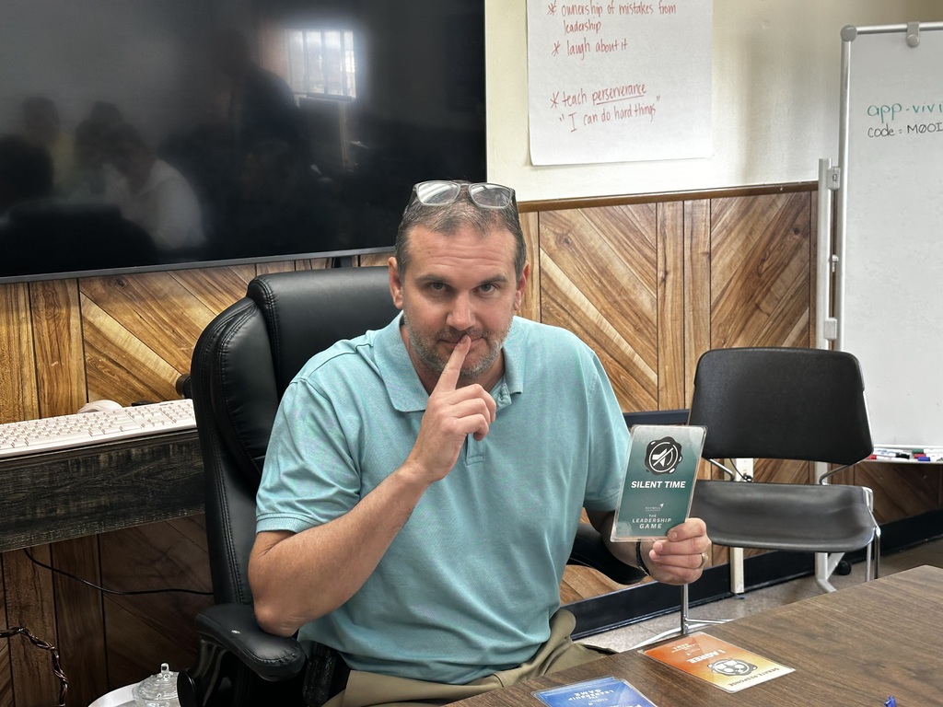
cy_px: 354
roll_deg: +1.4
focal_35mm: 48
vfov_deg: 30.3
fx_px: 1308
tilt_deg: -8.2
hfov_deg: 39.7
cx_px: 472
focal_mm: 6.86
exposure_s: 1/60
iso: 125
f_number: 1.78
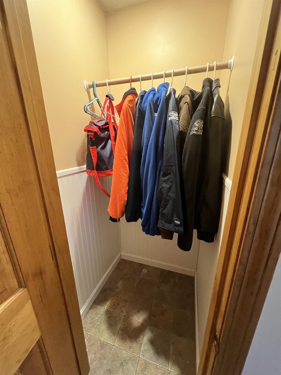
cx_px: 140
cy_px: 188
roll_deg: +0.9
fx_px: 141
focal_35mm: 13
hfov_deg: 89.9
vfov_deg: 106.2
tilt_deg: -16.9
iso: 1000
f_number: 1.8
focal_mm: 1.57
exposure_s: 1/40
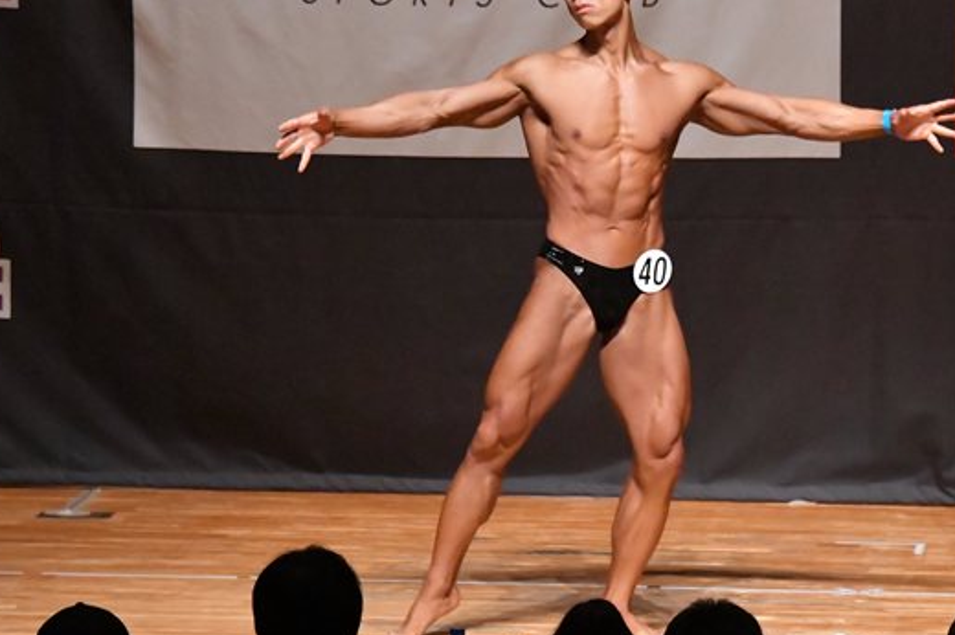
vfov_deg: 3.8
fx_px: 9491
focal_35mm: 358
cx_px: 508
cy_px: 295
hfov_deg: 5.8
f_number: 5.6
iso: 12800
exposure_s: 1/400
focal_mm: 160
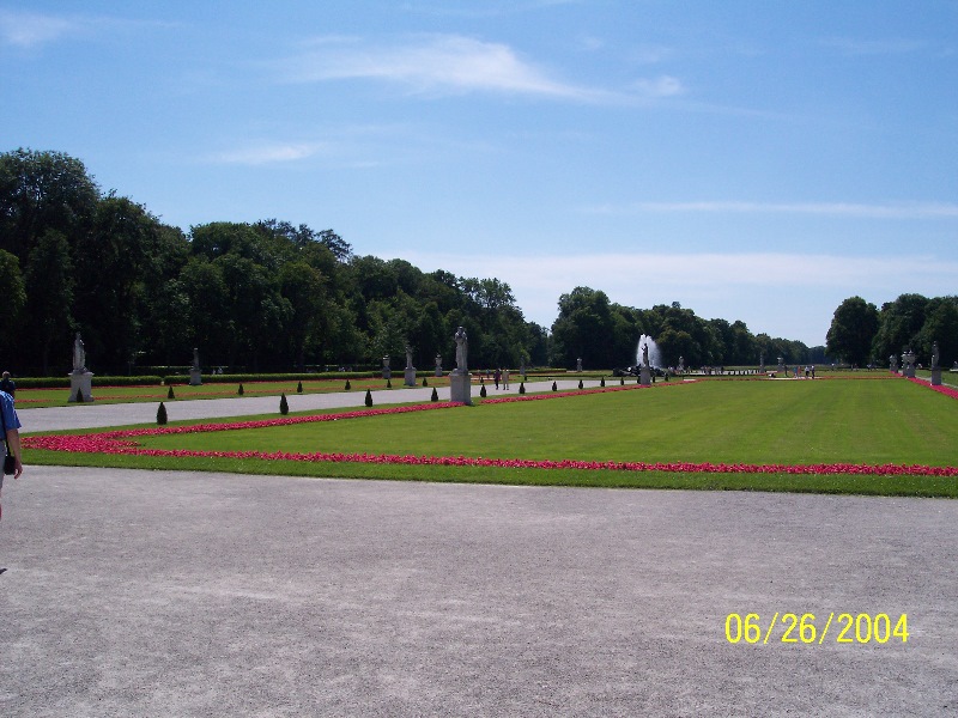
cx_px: 479
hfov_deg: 49.0
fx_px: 1052
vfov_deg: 37.7
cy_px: 359
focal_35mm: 38
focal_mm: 8
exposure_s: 1/1000
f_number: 4.8
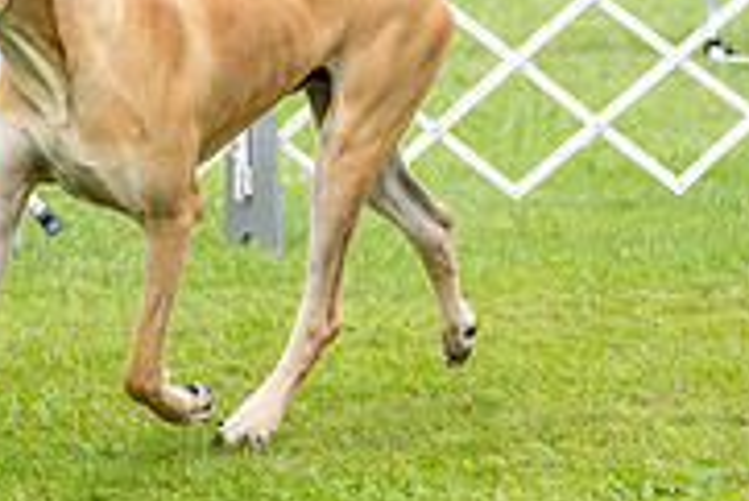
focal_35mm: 441
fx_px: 9182
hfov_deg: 4.7
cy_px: -197
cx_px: 153
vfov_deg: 3.1
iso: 400
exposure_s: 1/1000
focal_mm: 138
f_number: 4.5
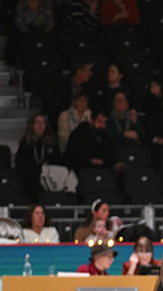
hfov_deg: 1.2
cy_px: 198
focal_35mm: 1046
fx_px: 8053
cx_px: 309
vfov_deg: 2.1
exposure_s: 1/640
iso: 6400
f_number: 4
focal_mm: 380
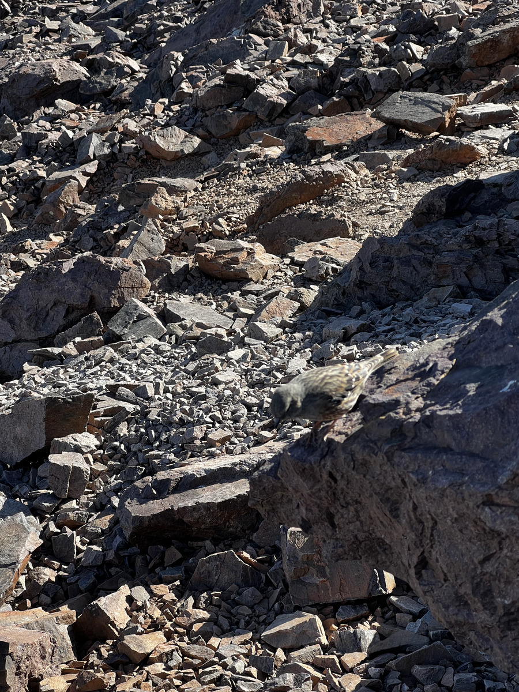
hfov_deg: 19.1
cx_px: 260
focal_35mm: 77
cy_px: 346
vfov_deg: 25.3
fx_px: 1539
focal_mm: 9
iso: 32
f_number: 2.8
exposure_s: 1/254
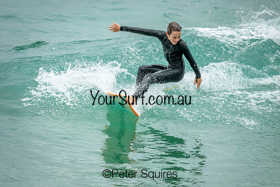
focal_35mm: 934
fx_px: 7262
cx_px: 117
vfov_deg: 1.5
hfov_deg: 2.2
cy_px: 99
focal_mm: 800
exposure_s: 1/2000
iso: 280
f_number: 6.3
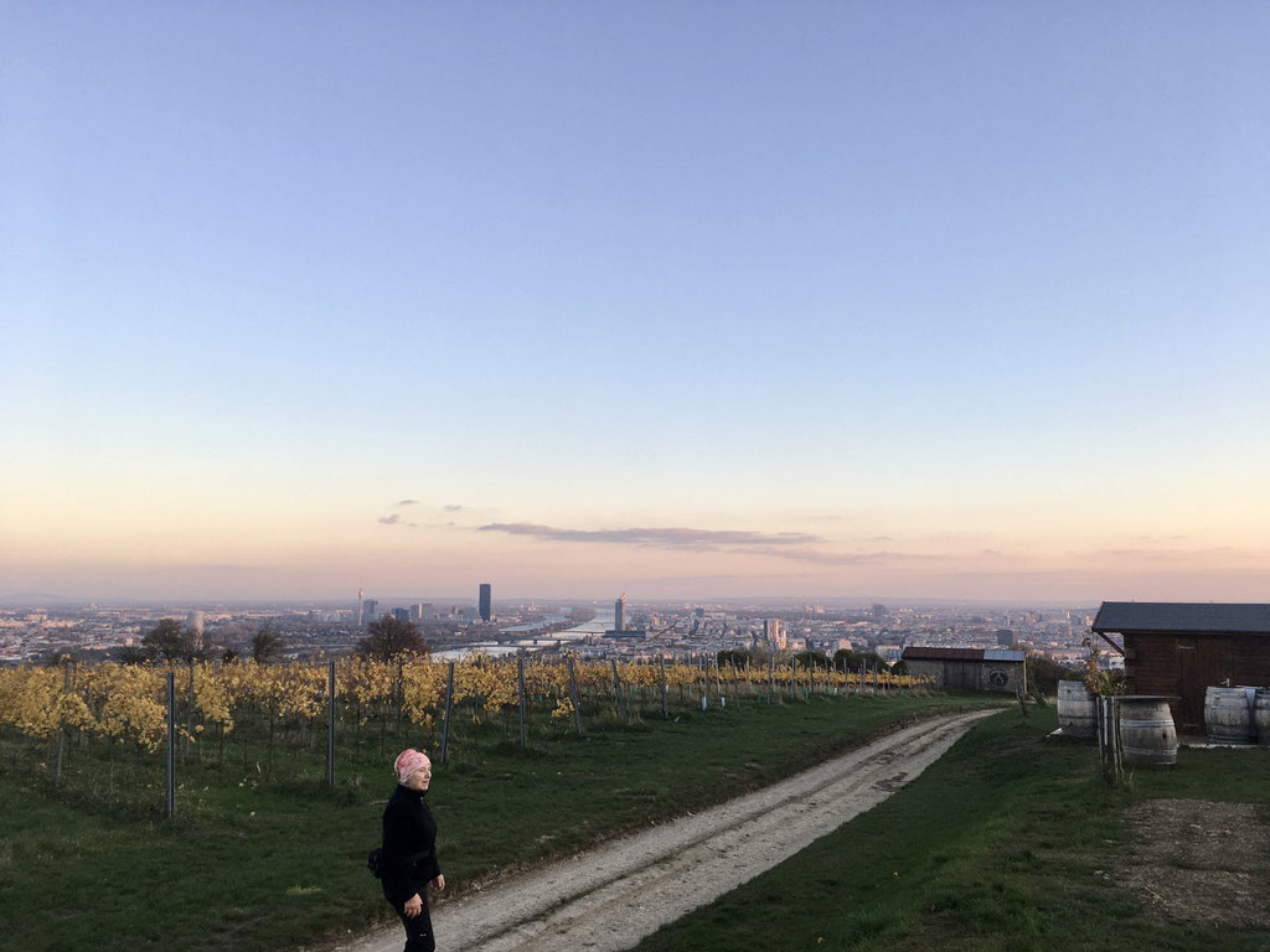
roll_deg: -0.4
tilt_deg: +6.6
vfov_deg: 48.2
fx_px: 1064
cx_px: 635
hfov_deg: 61.7
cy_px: 476
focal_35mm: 29
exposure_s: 1/270
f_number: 2.2
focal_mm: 4.15
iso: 25
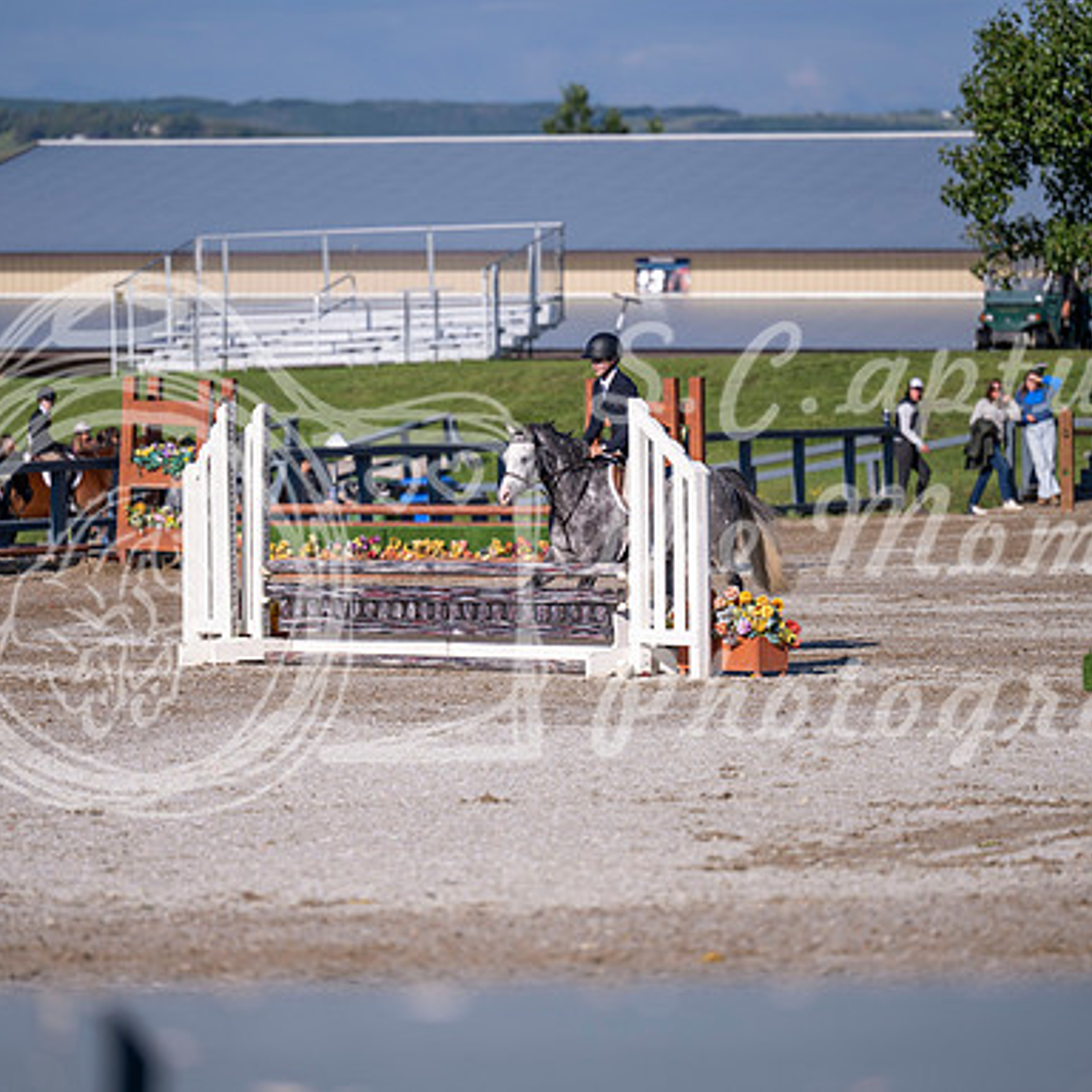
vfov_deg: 8.0
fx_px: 7780
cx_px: 537
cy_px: 545
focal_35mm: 218
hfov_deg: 8.0
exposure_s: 1/4000
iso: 110
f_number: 2.8
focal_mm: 170
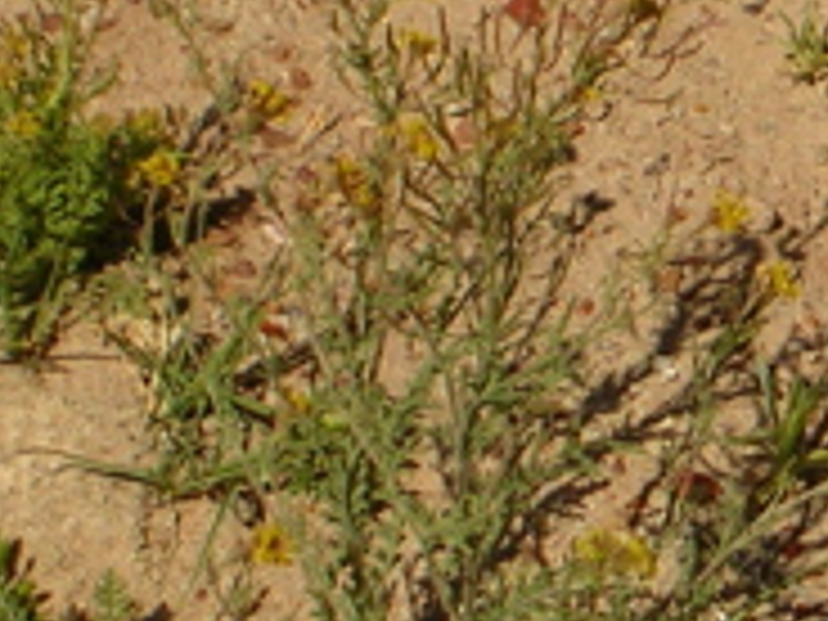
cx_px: 1233
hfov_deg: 4.9
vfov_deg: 3.7
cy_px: 279
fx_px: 9592
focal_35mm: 401
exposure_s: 1/782
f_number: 4.9
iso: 50
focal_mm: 17.4
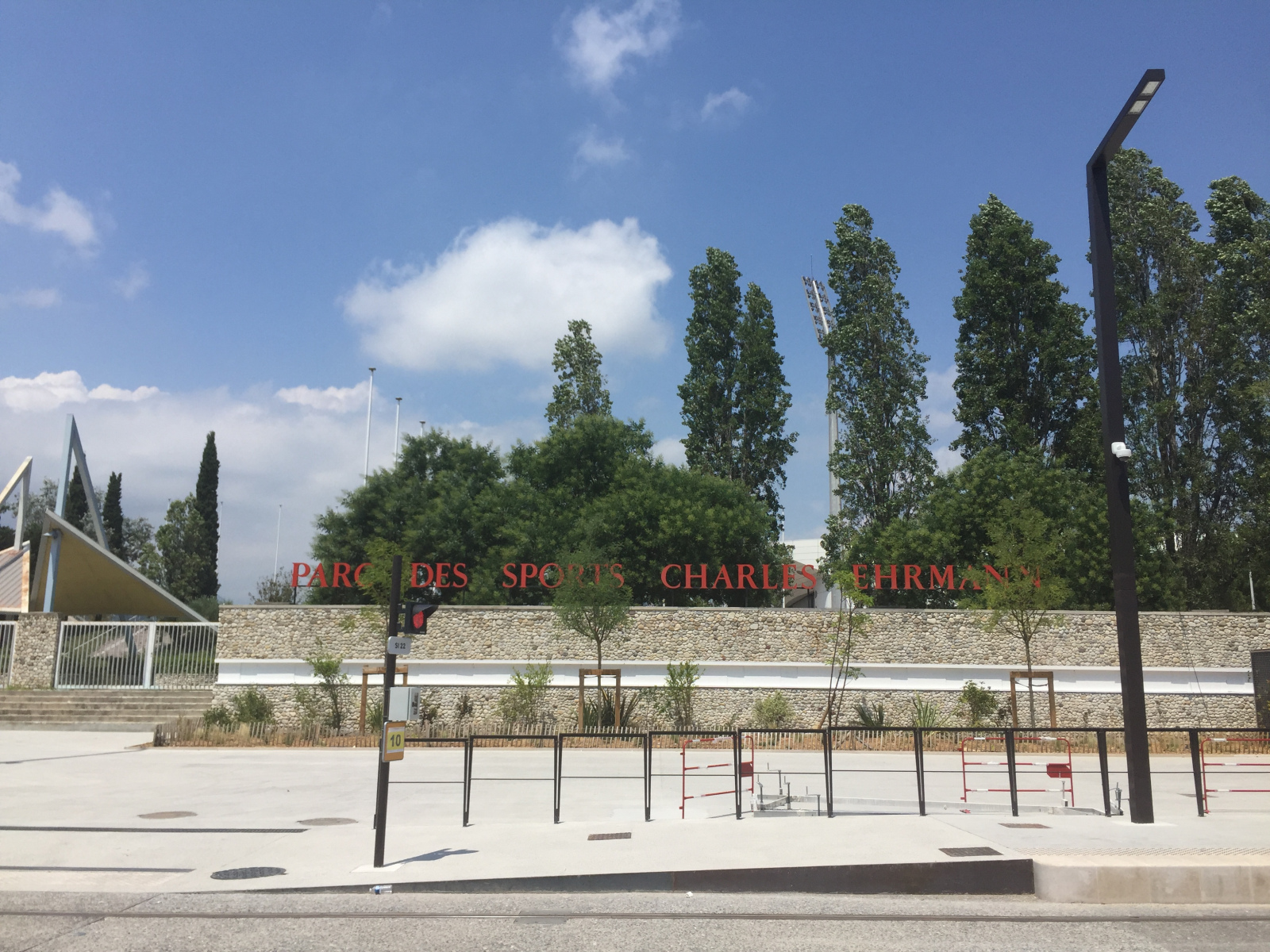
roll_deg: -2.1
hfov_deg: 61.7
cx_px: 635
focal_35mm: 29
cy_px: 476
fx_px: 1064
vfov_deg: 48.2
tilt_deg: +11.2
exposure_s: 1/3597
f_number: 2.2
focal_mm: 4.15
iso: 32
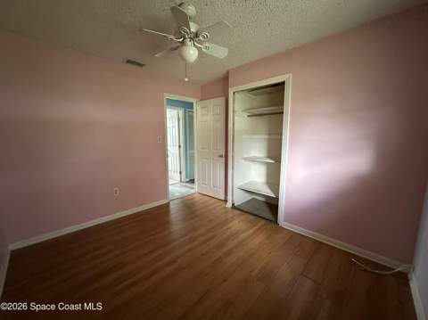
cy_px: 160
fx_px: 173
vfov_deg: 85.6
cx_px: 214
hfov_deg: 102.1
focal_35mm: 14
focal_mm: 2.22
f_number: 2.2
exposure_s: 1/60
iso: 800
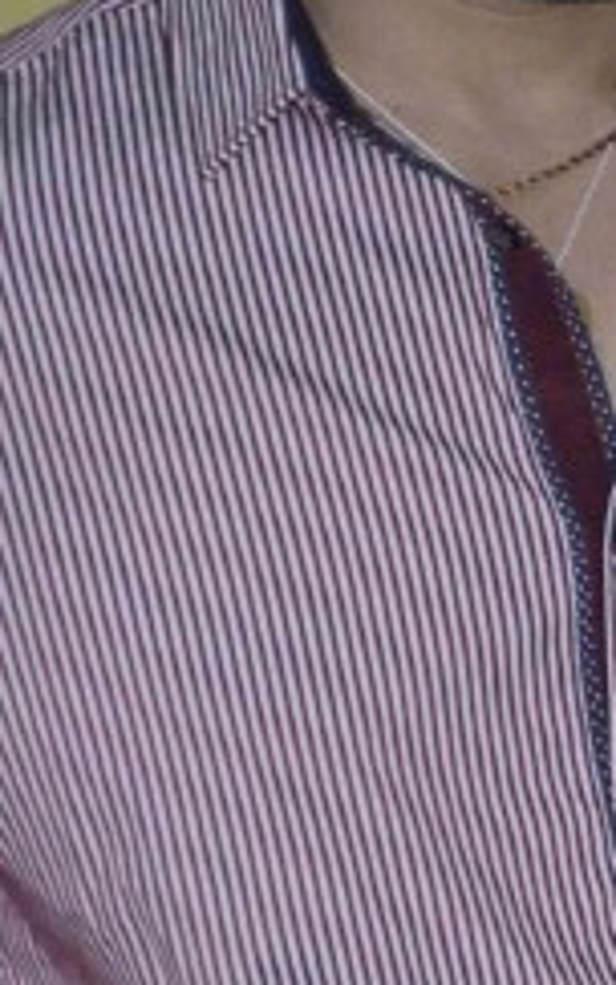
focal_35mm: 503
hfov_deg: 2.6
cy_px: 1804
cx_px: 462
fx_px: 13503
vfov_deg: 4.1
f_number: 6.3
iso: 800
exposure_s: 1/160
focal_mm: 50
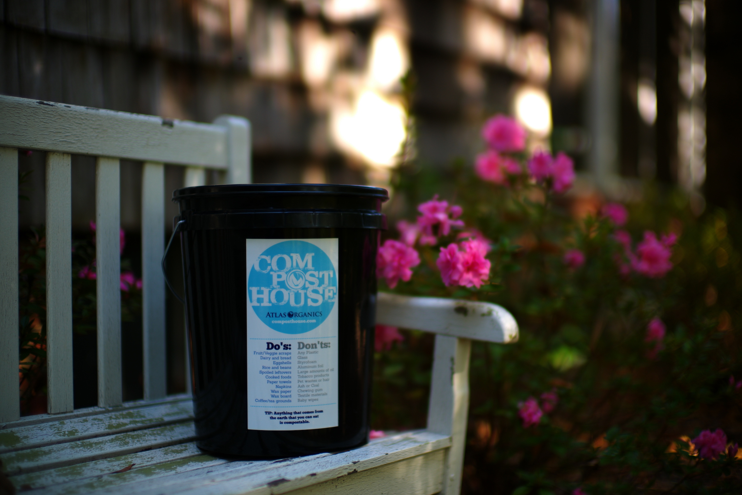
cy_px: 250
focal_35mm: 51
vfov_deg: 26.5
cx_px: 377
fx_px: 1051
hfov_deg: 38.9
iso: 80
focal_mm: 50
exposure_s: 1/750
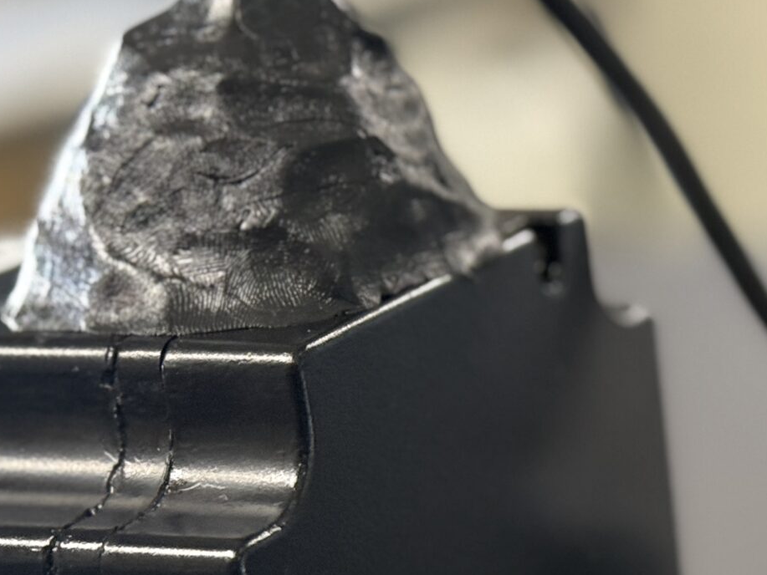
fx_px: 2969
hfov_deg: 14.6
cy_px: 686
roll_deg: +6.7
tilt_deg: -19.8
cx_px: 592
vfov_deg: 10.9
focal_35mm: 134
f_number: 1.78
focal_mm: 6.76
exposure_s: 1/33
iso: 320
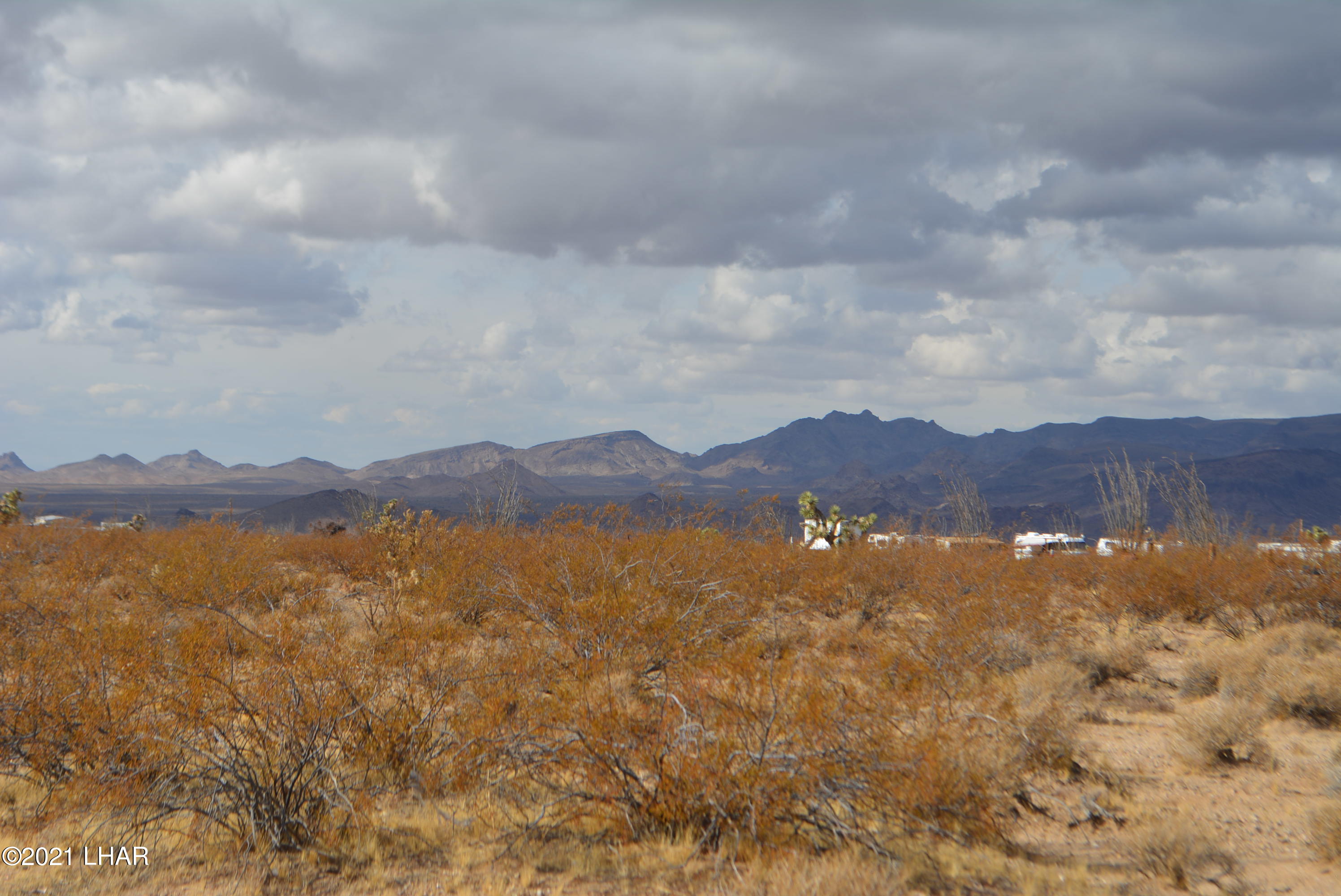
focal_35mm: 82
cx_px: 670
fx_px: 3075
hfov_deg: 24.6
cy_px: 448
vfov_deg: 16.6
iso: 100
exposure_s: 1/320
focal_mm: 55
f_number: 8
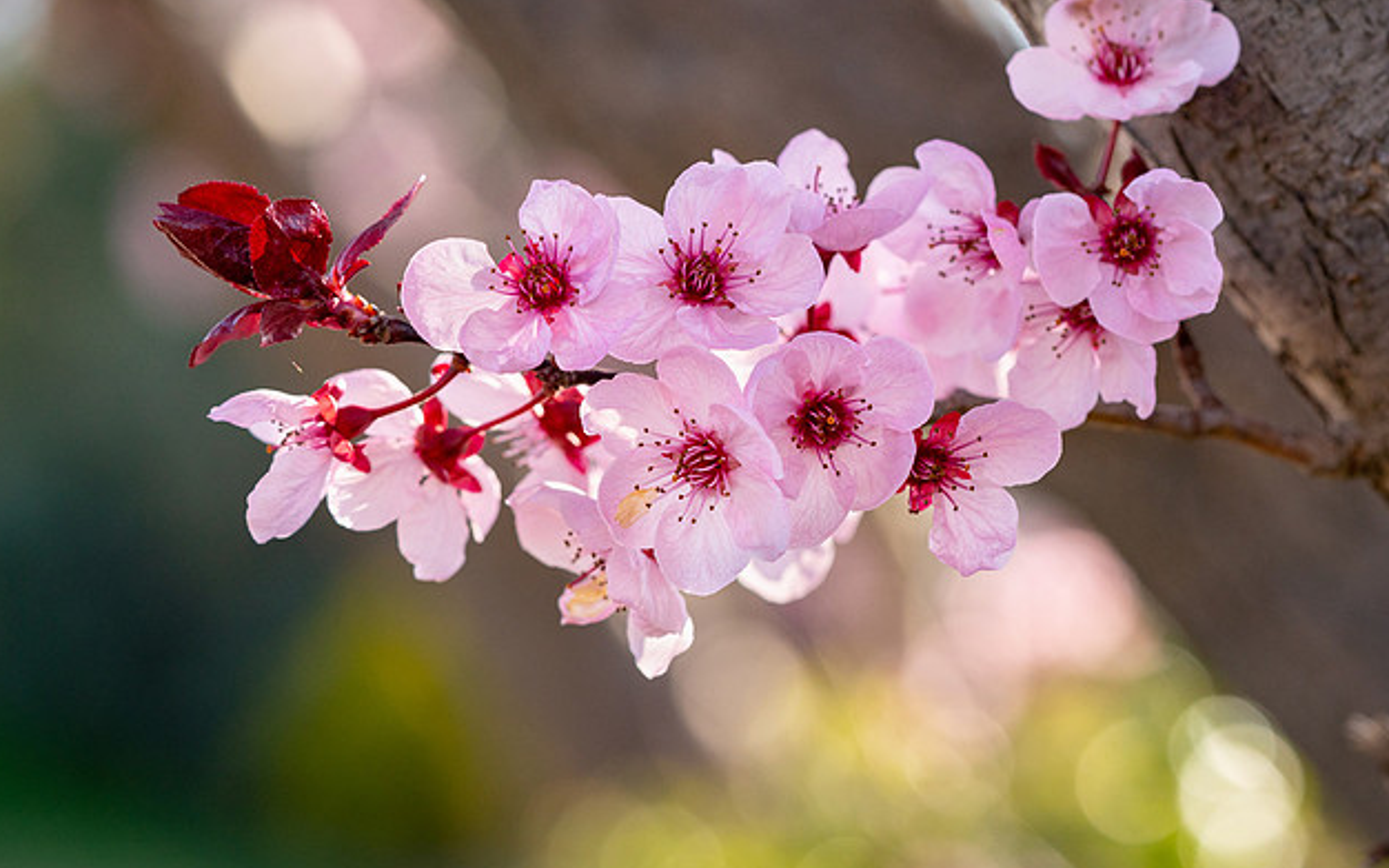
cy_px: 369
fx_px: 4807
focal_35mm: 127
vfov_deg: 10.3
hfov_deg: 16.4
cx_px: 924
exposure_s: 1/1000
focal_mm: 90
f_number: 4.5
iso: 800
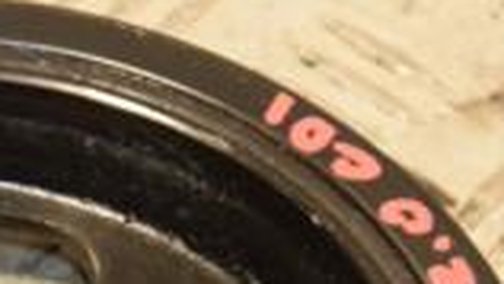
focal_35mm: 419
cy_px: 530
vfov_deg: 2.9
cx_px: -121
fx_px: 5601
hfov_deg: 5.1
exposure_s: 1/160
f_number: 5.3
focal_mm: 70
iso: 800
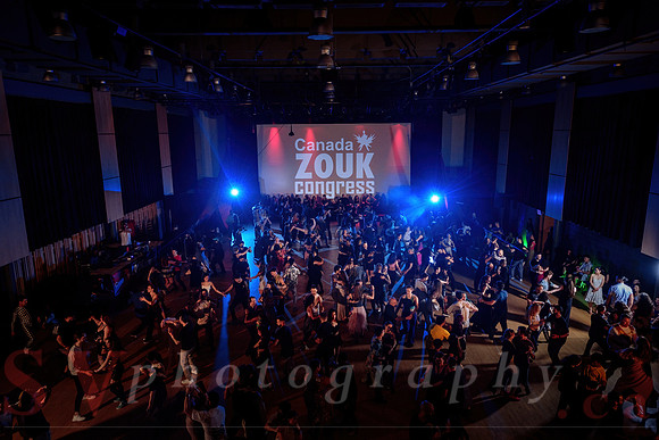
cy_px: 220
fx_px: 439
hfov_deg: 73.7
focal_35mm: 24
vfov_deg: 53.2
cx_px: 330
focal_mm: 24
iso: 800
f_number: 3.5
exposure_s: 1/50
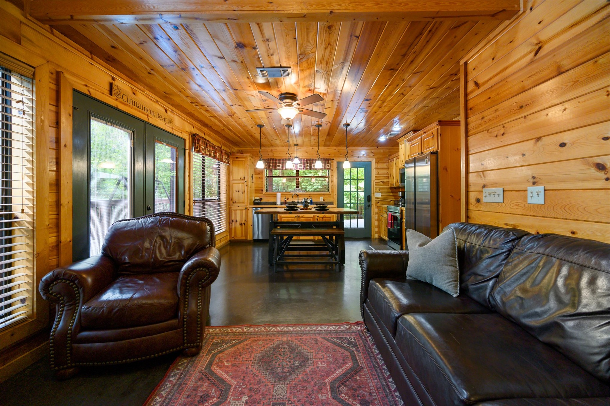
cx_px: 305
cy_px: 203
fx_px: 237
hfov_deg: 104.3
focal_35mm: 14
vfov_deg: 81.1
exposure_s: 1/40
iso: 640
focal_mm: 14
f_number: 5
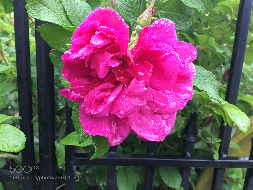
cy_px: 95
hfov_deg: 61.7
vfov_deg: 48.2
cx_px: 126
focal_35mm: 29
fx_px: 212
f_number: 2.2
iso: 32
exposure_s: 1/40
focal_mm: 4.15
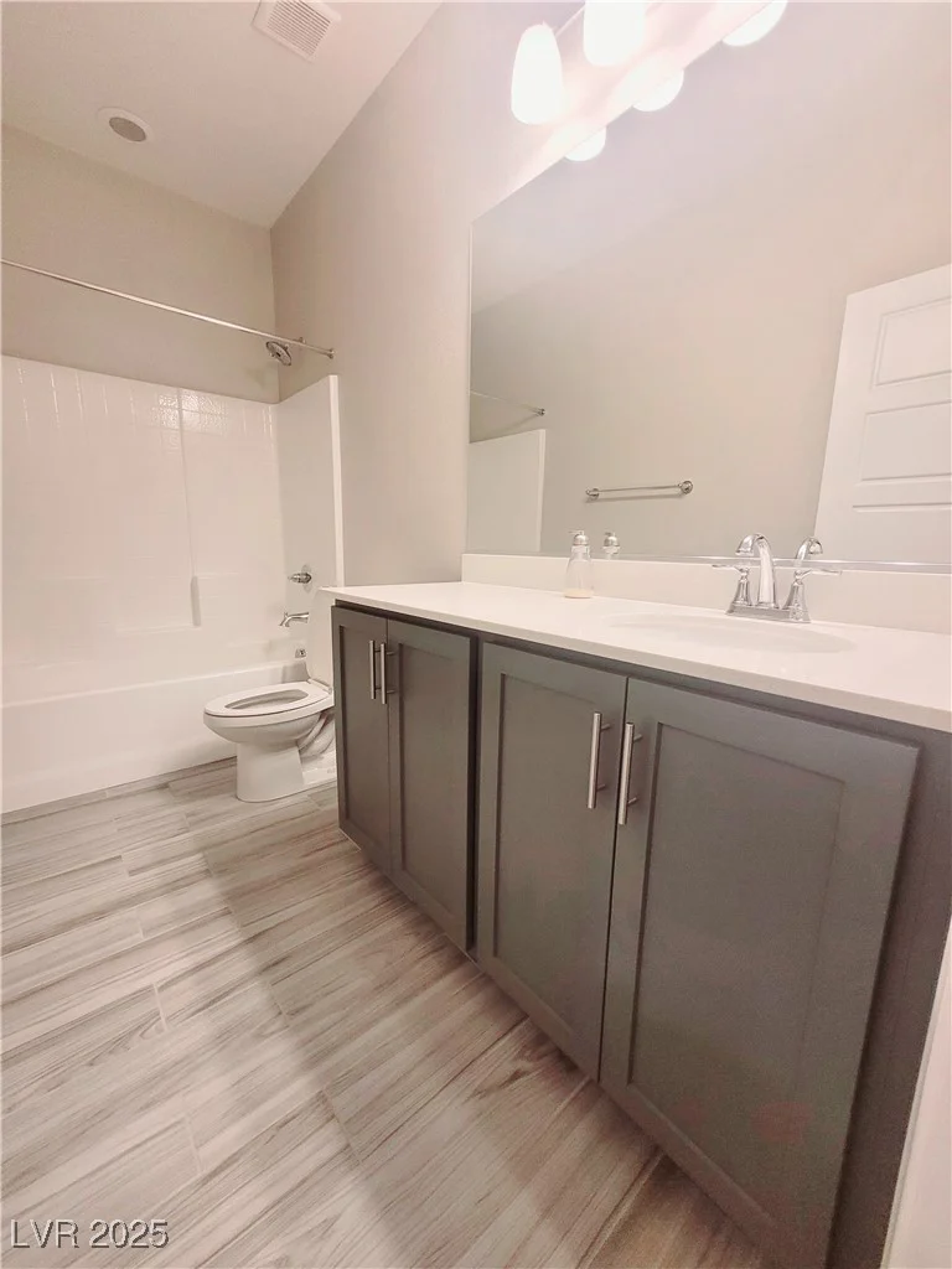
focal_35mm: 13
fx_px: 477
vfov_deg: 106.2
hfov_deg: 89.9
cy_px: 634
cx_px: 476
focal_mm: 1.74
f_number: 2.2
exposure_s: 1/60.2
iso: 250
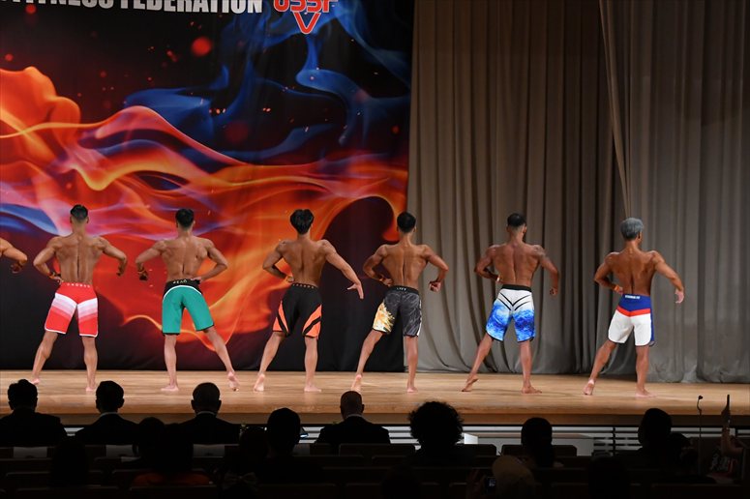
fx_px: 2124
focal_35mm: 102
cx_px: 375
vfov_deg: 13.4
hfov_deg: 20.0
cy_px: 250
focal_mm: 68
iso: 3200
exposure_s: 1/400
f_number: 5.6
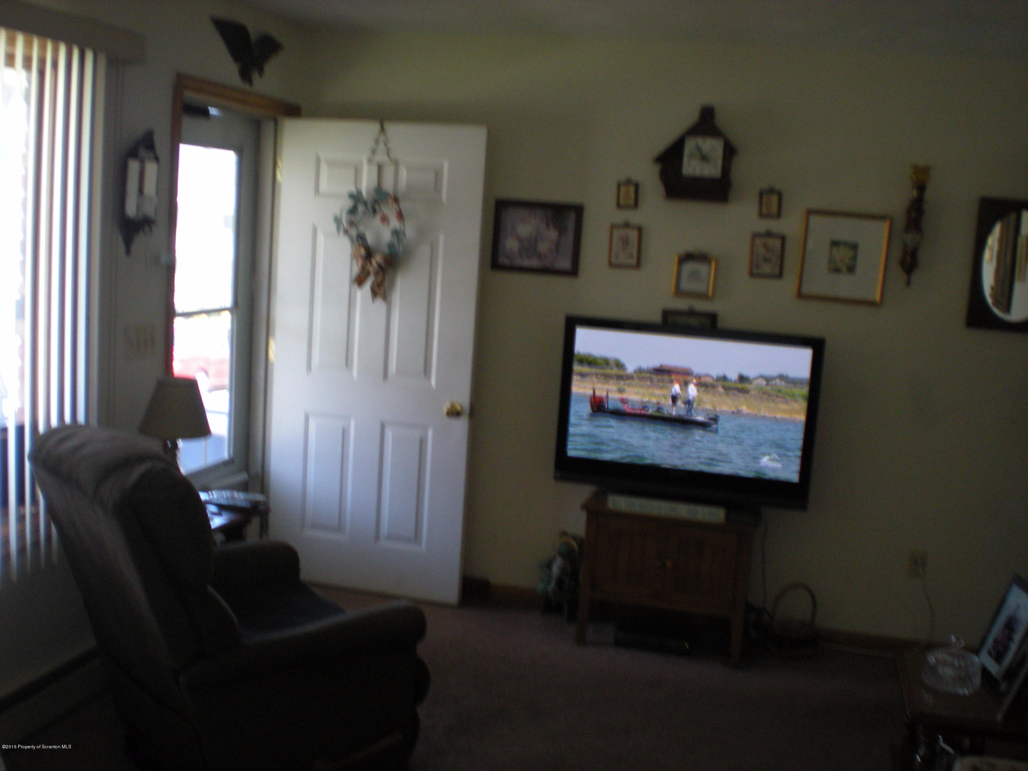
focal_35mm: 38
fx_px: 1128
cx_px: 514
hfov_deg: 49.0
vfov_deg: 37.7
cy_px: 386
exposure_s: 1/54
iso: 200
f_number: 3.1
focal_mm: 6.3
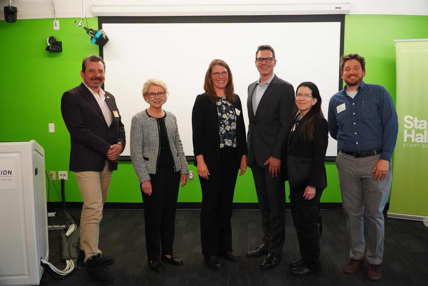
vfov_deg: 38.9
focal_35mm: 34
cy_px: 143
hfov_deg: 55.8
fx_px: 404
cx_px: 214
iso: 12800
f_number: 4
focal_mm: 23
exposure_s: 1/500
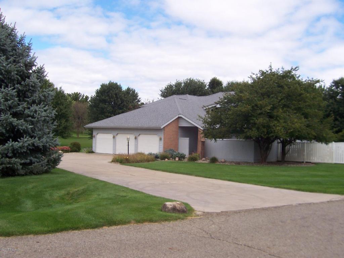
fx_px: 368
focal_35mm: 37
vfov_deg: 38.7
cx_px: 172
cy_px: 129
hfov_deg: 50.1
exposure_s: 1/350
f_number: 5.6
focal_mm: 5.6
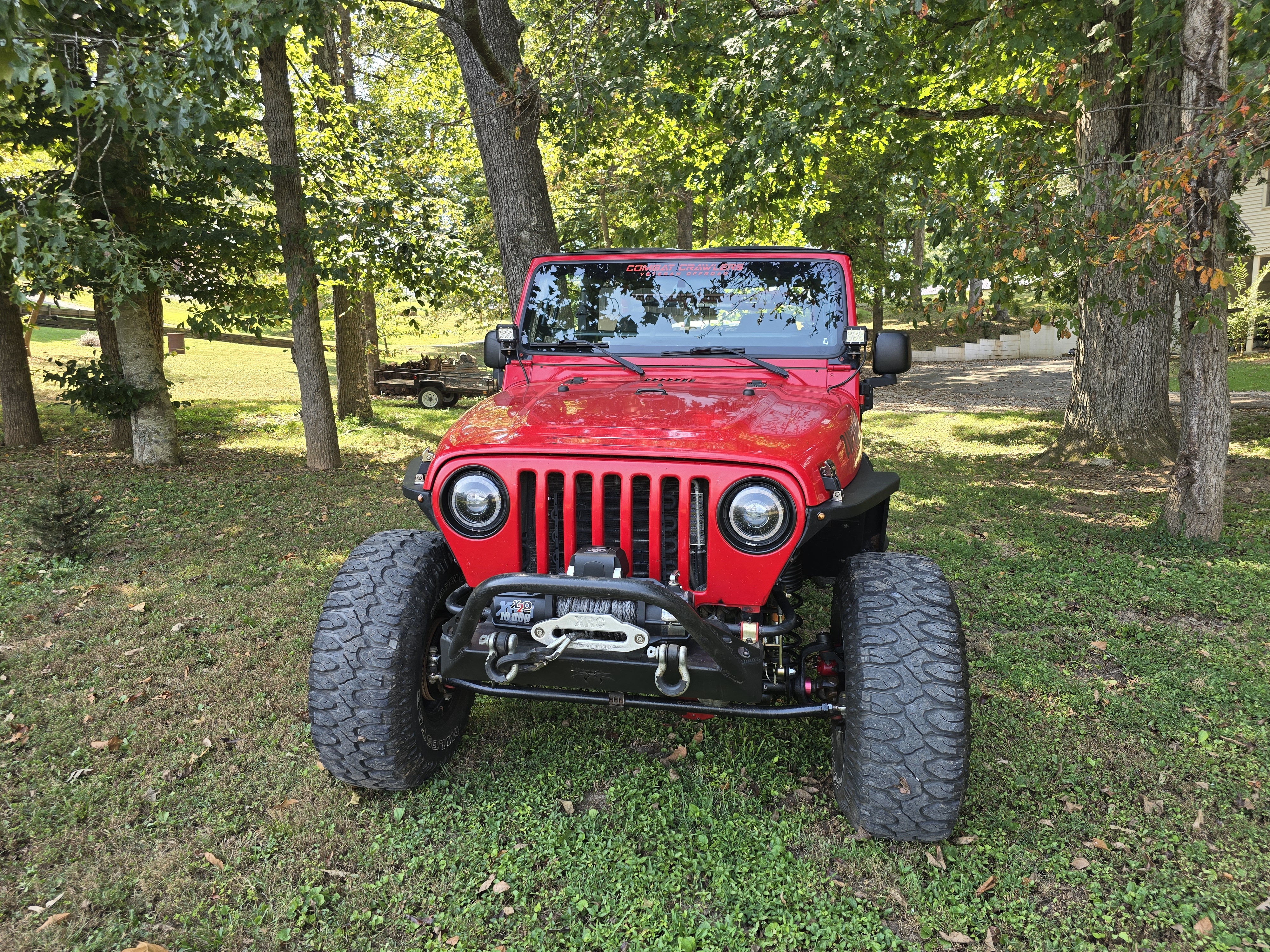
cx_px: 635
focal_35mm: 23
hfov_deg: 73.9
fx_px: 844
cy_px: 476
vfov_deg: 58.9
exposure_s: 1/180
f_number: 1.7
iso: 40
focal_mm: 6.3
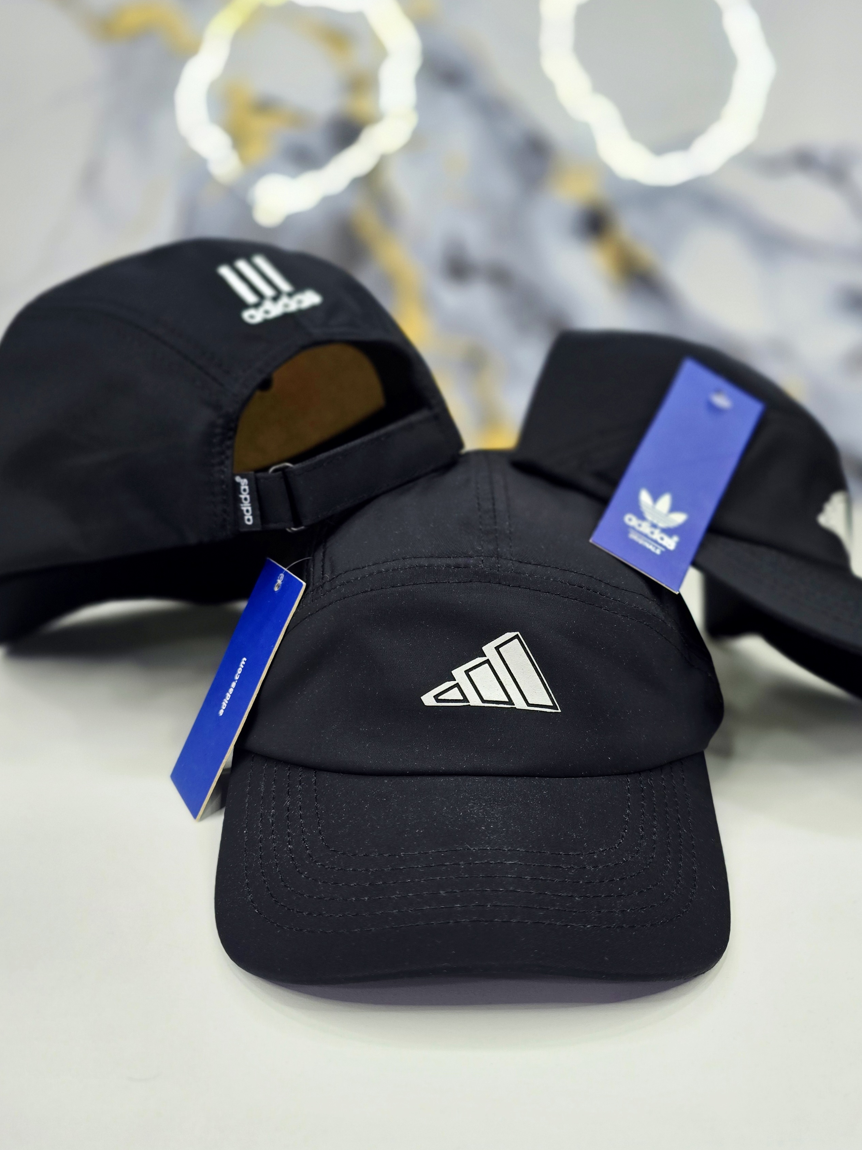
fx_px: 896
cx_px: 495
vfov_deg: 65.3
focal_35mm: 27
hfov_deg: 51.2
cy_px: 576
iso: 100
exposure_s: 1/101
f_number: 1.7
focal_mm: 6.3
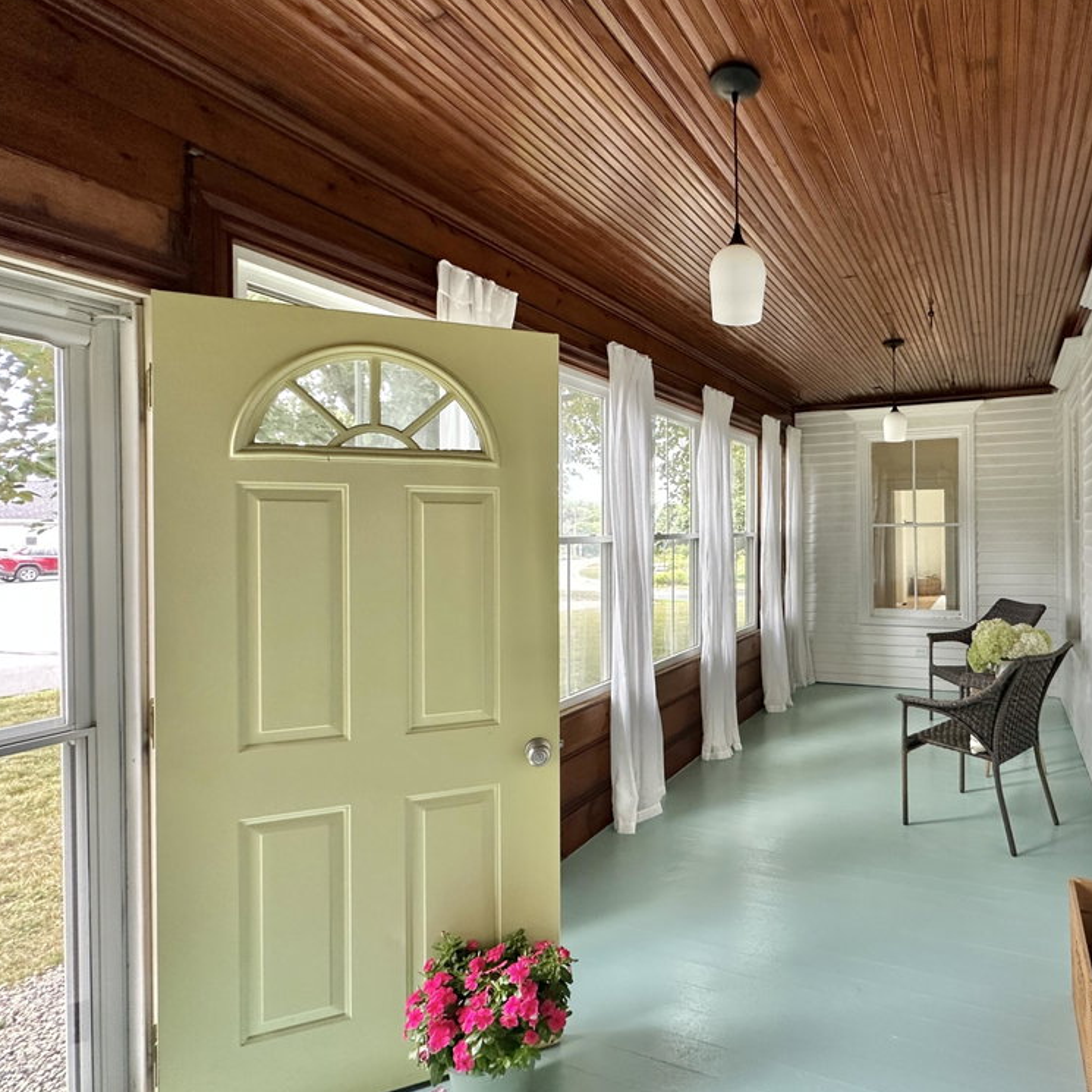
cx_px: 746
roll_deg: -1.9
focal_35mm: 17
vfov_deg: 84.0
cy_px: 532
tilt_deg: -0.4
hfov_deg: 80.6
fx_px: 607
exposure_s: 1/99
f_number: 2.2
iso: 200
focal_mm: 2.22
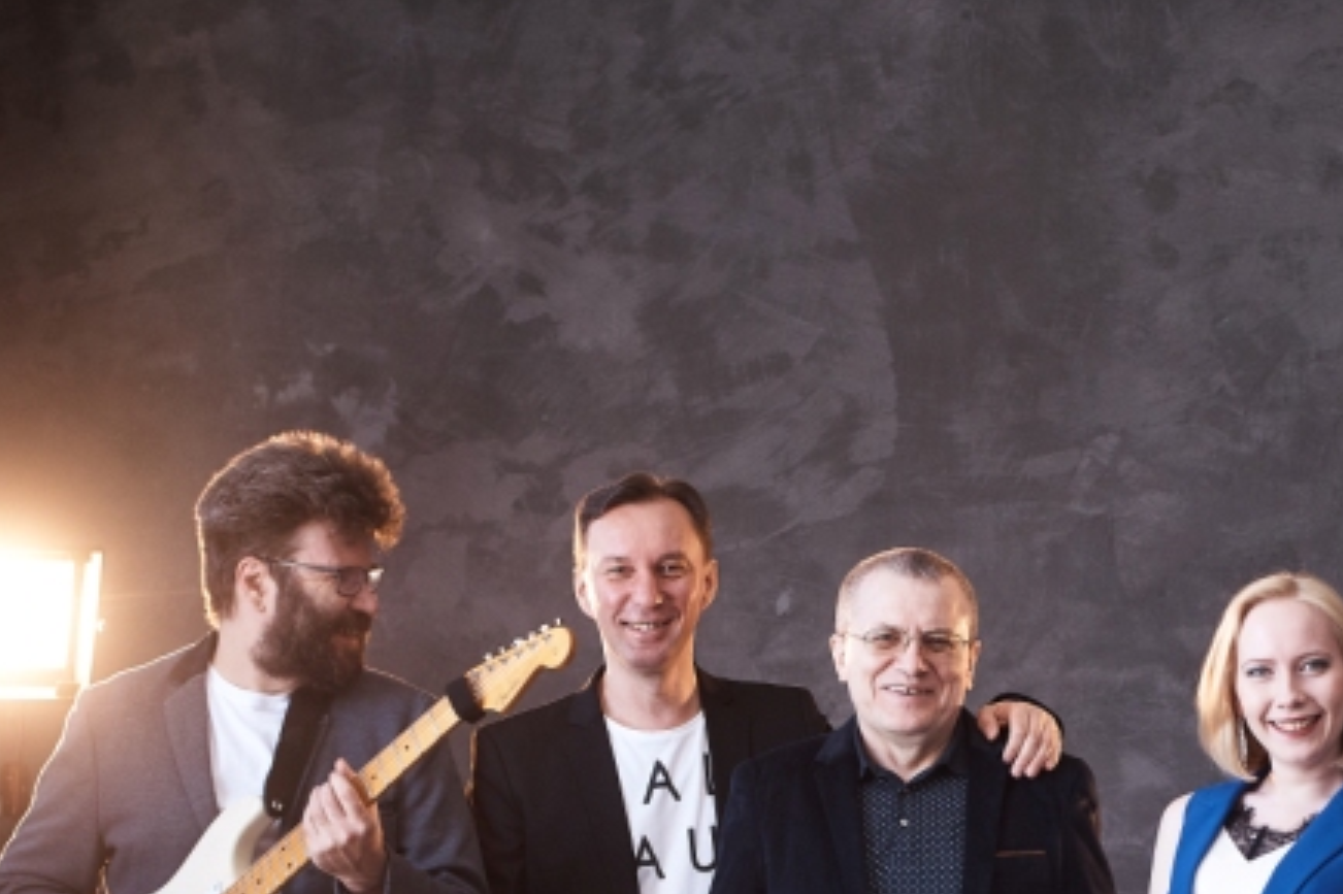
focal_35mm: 118
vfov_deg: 11.4
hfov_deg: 17.1
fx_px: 4400
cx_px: 1213
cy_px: 1022
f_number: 5
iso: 400
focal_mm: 50
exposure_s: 1/160
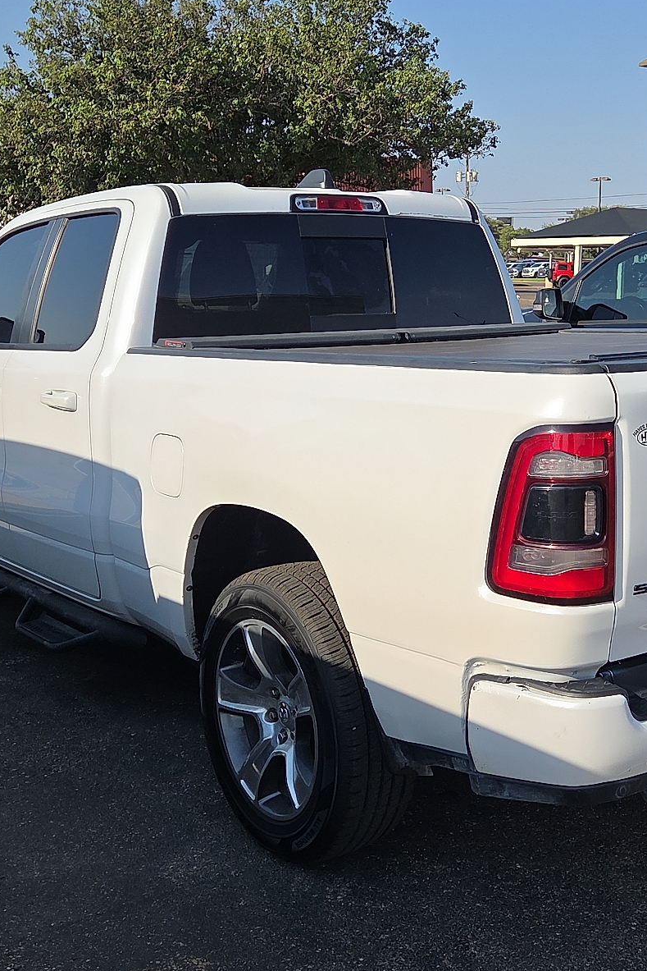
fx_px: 1213
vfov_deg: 43.6
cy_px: 488
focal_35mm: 45
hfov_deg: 29.6
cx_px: 448
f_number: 1.8
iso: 77
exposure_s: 1/10000
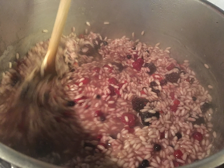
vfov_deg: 48.2
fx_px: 188
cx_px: 112
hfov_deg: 61.7
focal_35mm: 29
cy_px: 84
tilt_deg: -46.9
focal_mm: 4.15
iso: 125
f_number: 2.2
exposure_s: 1/4
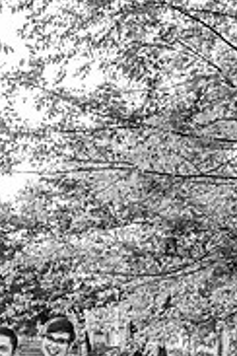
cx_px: 33
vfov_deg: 32.3
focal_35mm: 59
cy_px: 317
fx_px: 583
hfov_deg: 22.5
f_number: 3.2
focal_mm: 24
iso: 320
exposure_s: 1/200
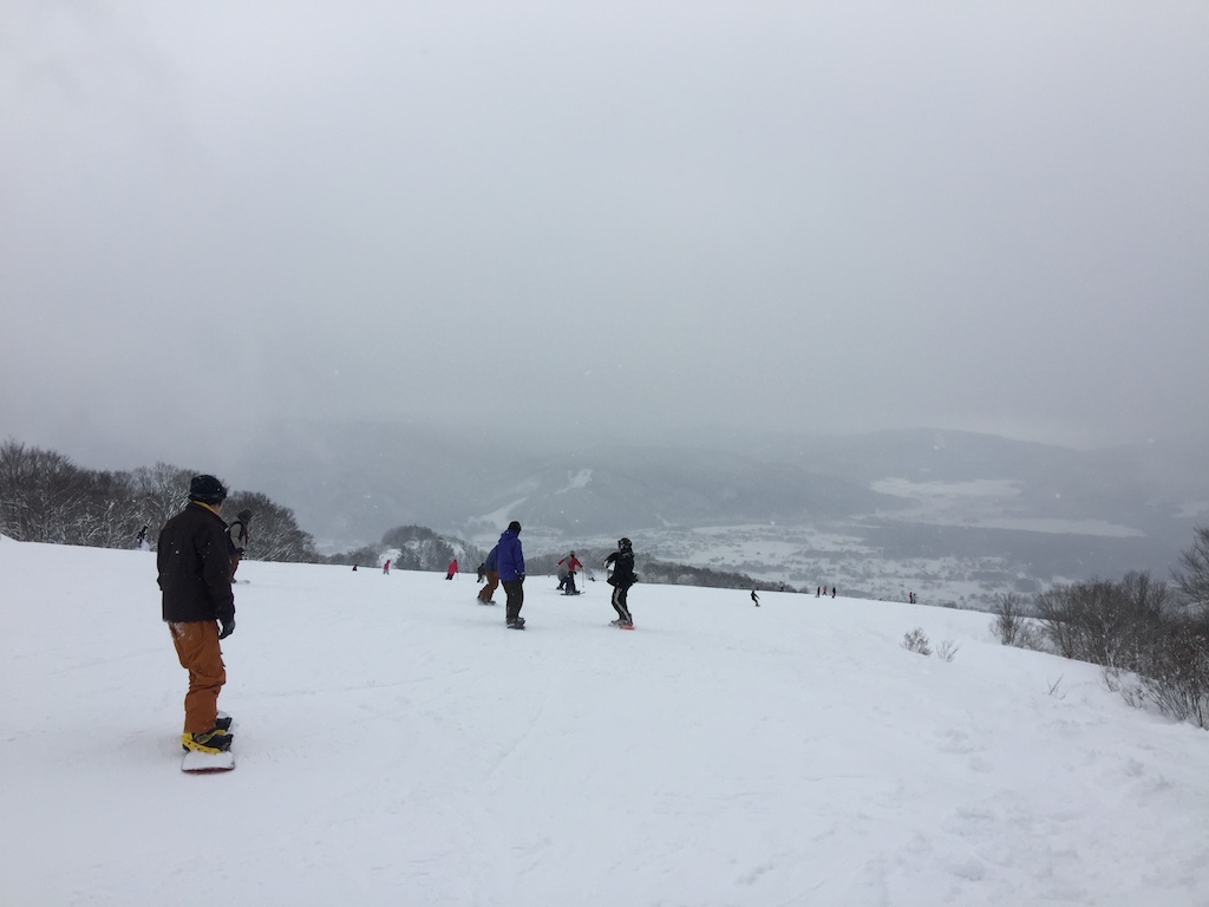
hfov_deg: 61.7
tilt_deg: -0.7
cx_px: 604
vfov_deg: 48.2
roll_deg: -1.3
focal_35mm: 29
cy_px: 454
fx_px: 1013
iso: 32
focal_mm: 4.15
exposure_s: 1/4405
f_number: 2.2
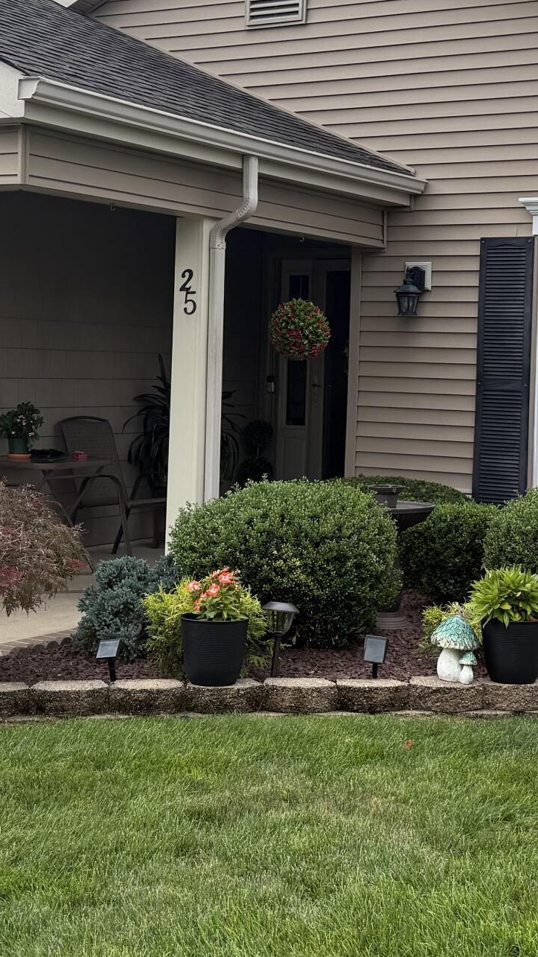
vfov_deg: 34.0
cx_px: 320
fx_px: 1548
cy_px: 310
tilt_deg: +0.5
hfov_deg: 19.7
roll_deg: -1.1
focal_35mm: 61
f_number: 1.78
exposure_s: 1/632
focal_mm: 6.76
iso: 100
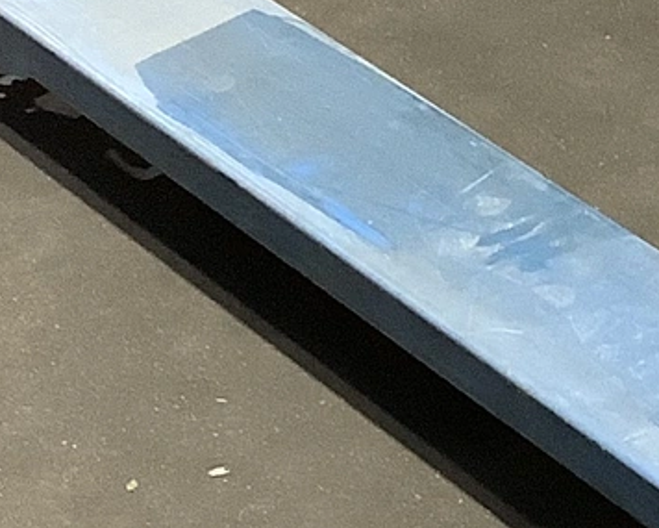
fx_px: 3317
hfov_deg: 11.0
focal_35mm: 170
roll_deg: +1.0
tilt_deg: -26.5
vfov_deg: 8.9
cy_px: -207
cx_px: 913
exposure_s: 1/40
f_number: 2.4
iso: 320
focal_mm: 3.3
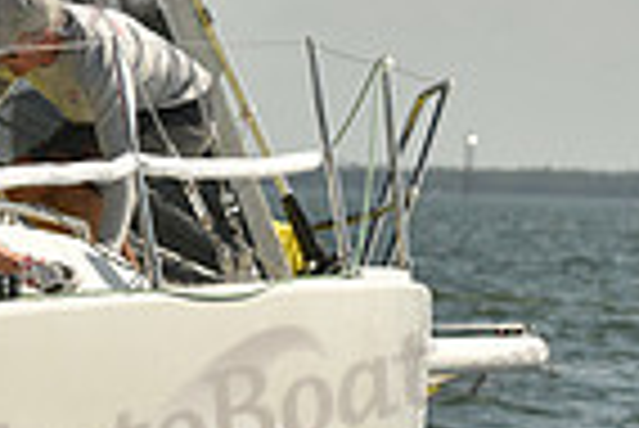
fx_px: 14552
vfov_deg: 1.7
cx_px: -306
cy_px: 250
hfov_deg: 2.5
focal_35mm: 819
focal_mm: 200
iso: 400
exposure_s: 1/1250
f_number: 9
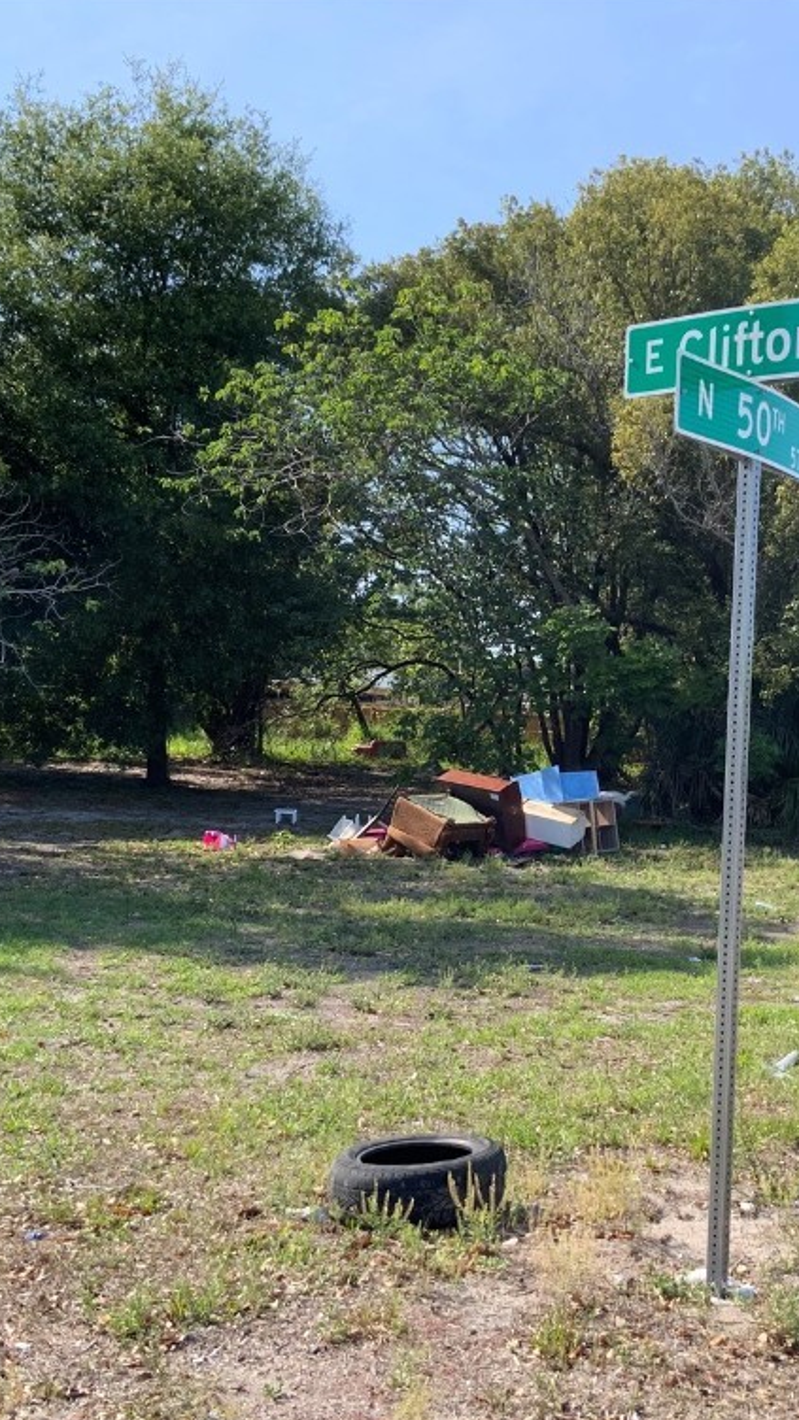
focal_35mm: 43
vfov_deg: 47.4
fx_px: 1620
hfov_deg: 27.3
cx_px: 604
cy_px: 716
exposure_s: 1/842
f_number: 1.8
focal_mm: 3
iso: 16
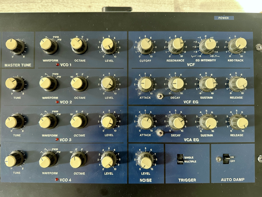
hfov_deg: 71.6
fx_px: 182
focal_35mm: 24
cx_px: 131
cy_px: 98
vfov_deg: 56.8
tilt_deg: -79.1
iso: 200
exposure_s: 1/121
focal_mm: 6.86
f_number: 1.78
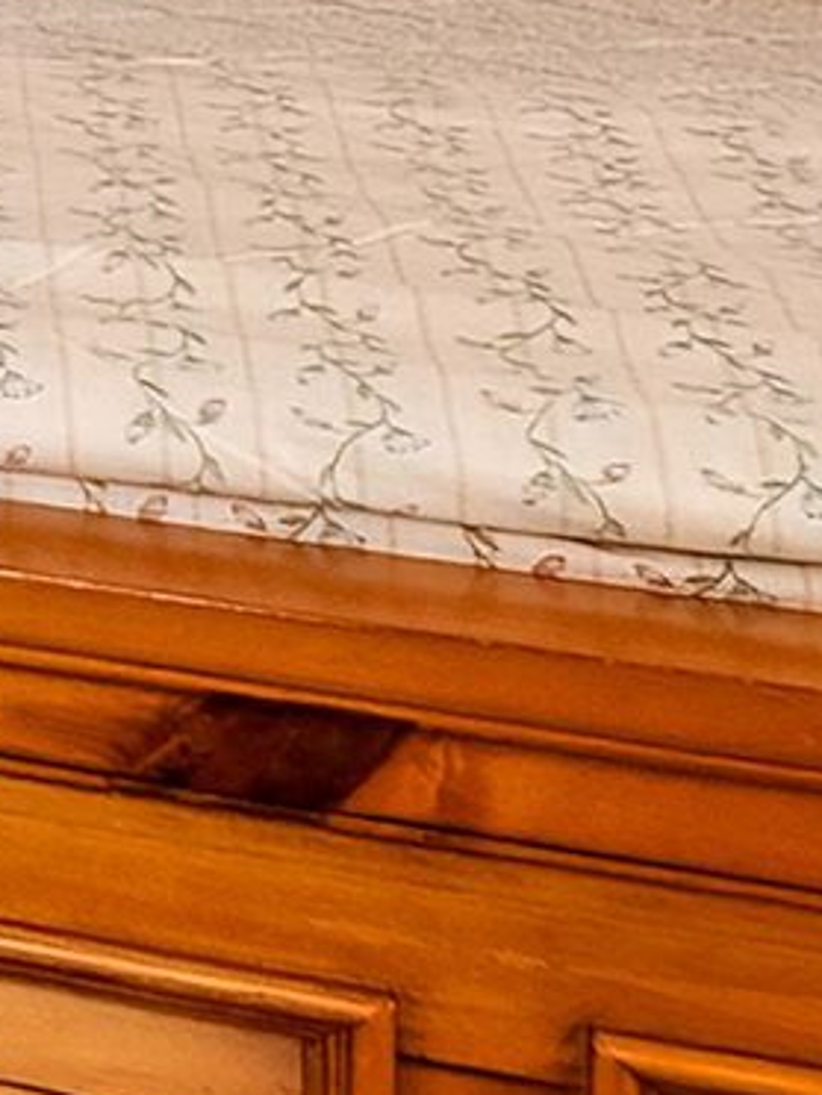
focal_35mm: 119
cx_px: -3061
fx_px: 3768
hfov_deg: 6.8
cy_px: -1363
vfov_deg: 13.2
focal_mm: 10
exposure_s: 1/8
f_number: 9
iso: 400
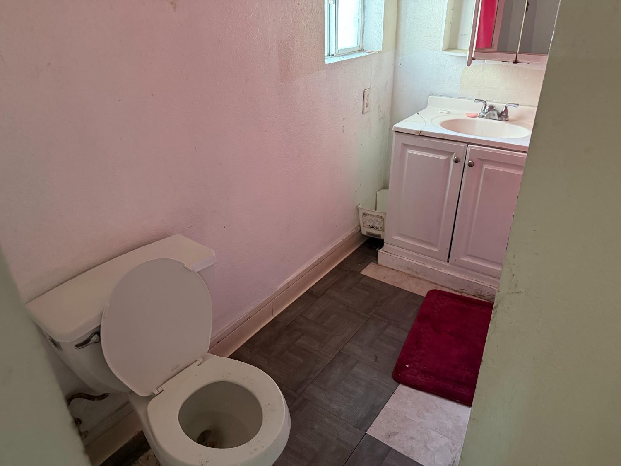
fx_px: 431
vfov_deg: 56.8
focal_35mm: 24
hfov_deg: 71.6
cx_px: 310
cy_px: 233
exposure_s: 1/36
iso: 800
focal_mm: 6.76
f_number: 1.78
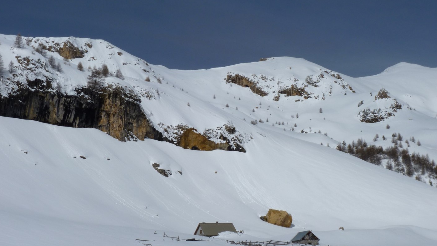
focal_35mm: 69
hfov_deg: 30.6
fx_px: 799
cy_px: 143
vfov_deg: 17.5
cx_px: 218
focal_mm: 11.1
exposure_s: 1/800
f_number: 8
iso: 80
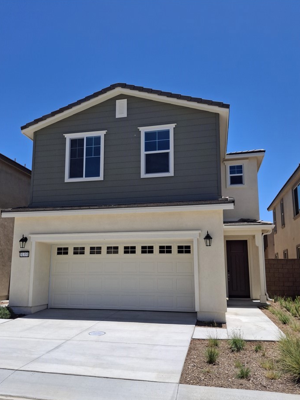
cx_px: 145
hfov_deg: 49.8
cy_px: 222
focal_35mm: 28
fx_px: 323
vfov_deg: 63.3
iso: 32
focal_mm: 4.69
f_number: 1.8
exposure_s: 1/1541
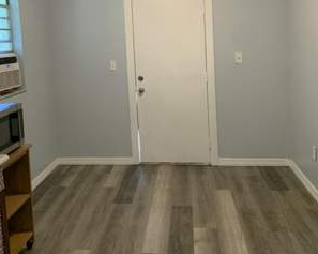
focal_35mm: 41
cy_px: 80
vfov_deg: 36.0
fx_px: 385
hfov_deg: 44.4
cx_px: 113
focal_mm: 4.25
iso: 320
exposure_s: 1/60
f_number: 1.8
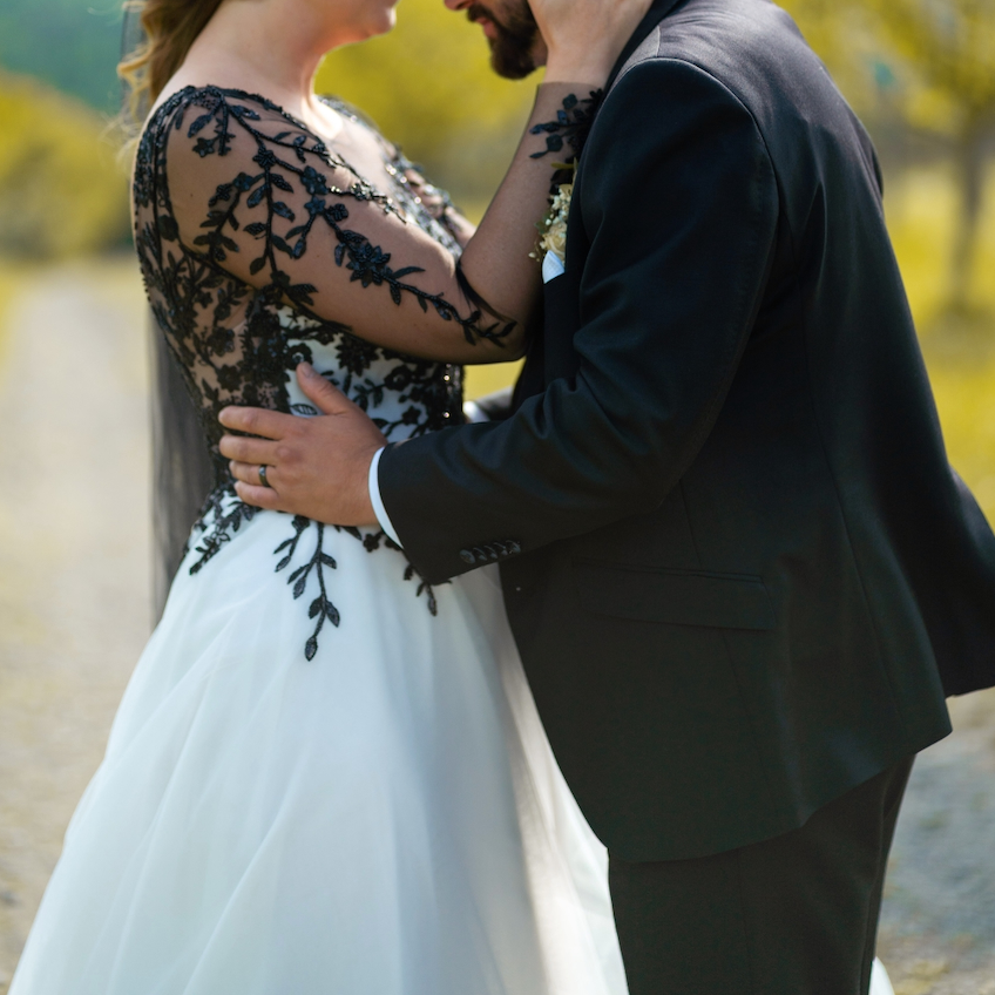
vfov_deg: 15.9
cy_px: 296
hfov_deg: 16.0
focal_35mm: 109
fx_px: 3545
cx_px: 496
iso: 100
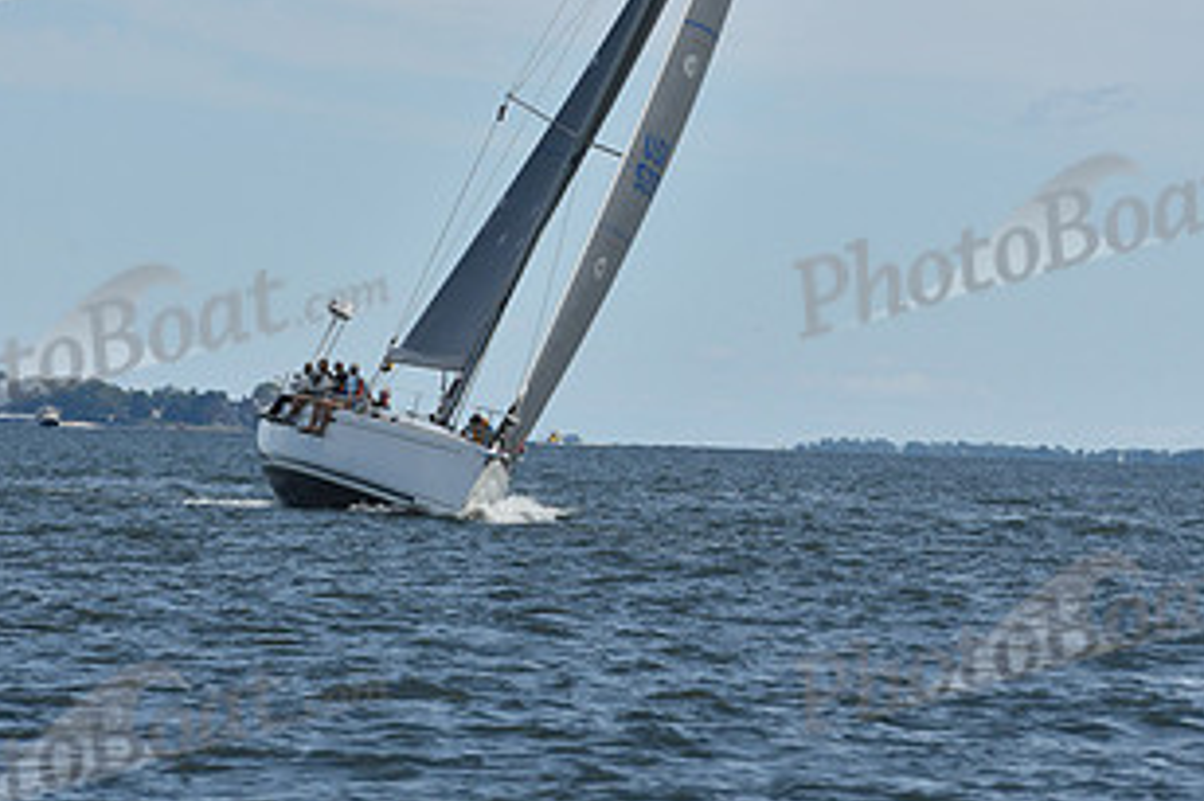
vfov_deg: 3.6
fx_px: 12601
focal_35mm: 377
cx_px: 592
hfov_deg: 5.5
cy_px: 90
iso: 320
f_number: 10
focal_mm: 200
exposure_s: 1/1000
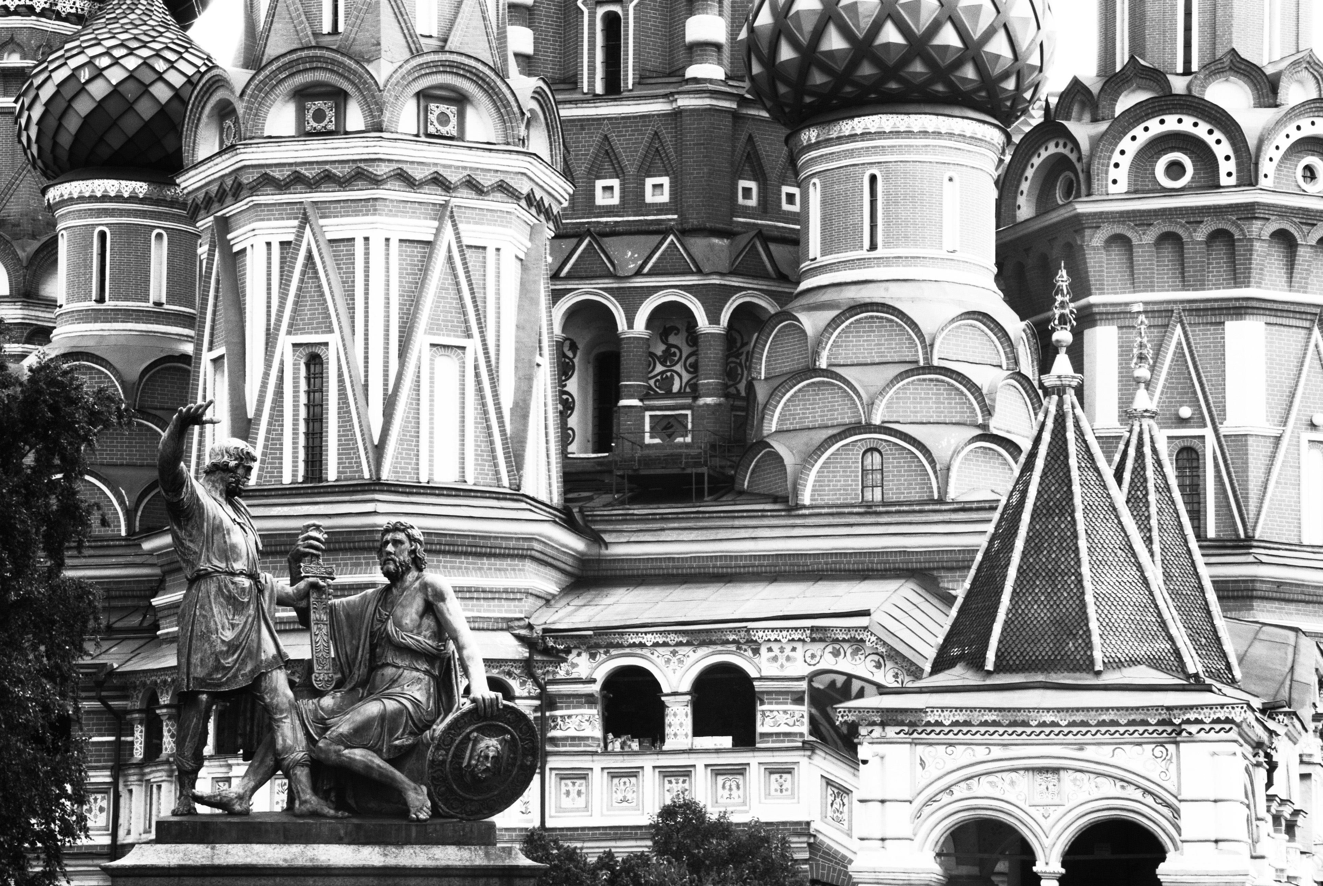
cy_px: 443
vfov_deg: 14.5
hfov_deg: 21.5
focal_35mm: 94
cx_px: 662
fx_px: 3477
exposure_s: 1/30
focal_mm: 63
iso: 400
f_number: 22
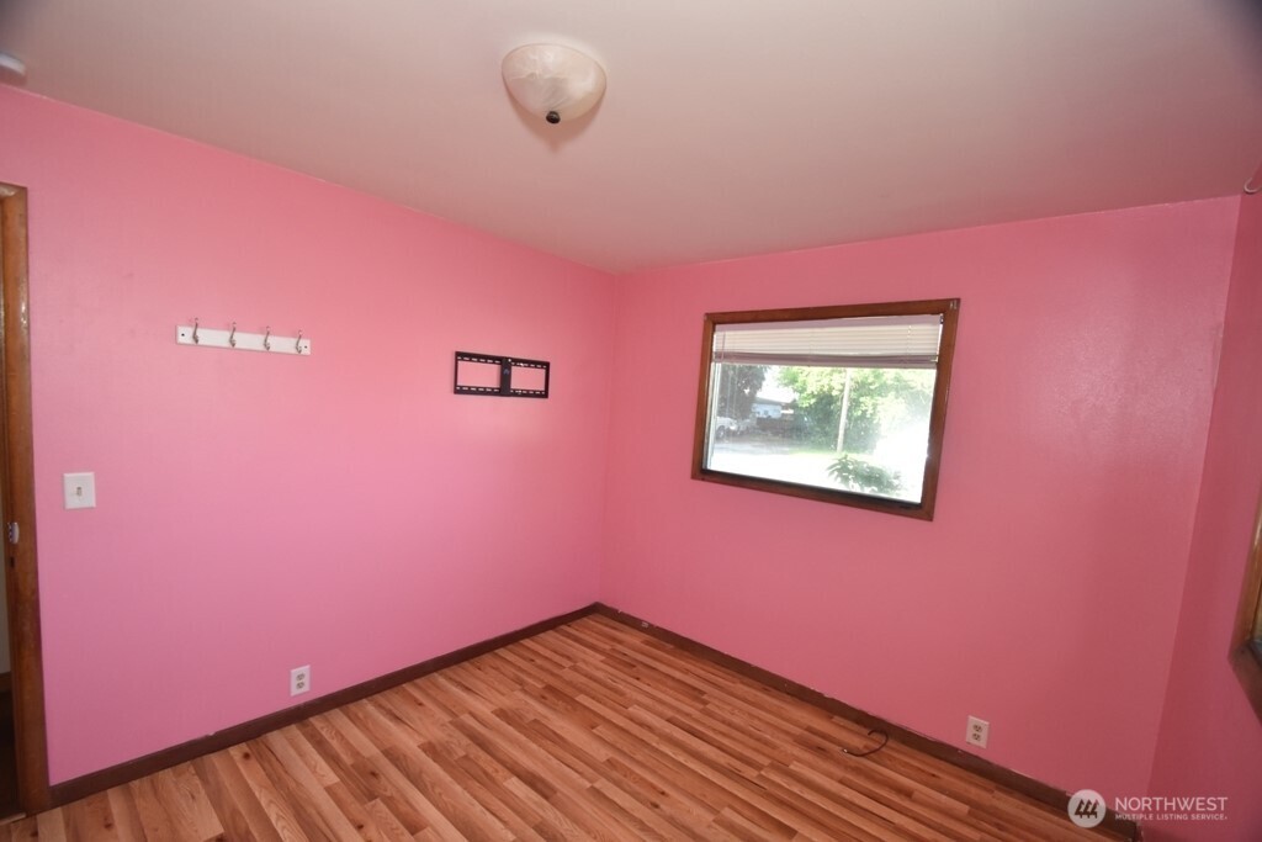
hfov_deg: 100.4
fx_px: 526
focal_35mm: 15
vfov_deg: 77.3
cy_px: 421
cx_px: 631
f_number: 4.5
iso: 800
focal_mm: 10
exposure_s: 1/160
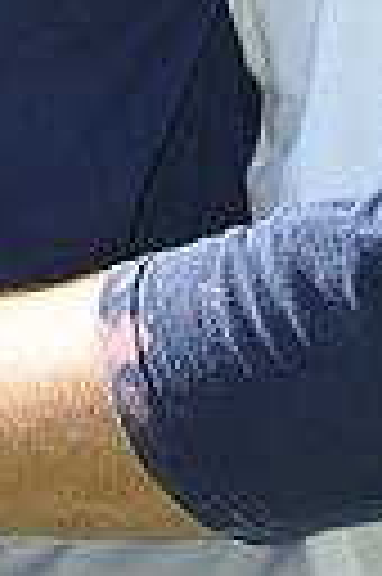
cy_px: -616
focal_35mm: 903
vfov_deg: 2.3
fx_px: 14411
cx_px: 58
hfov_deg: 1.5
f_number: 4.5
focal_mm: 200
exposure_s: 1/640
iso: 200
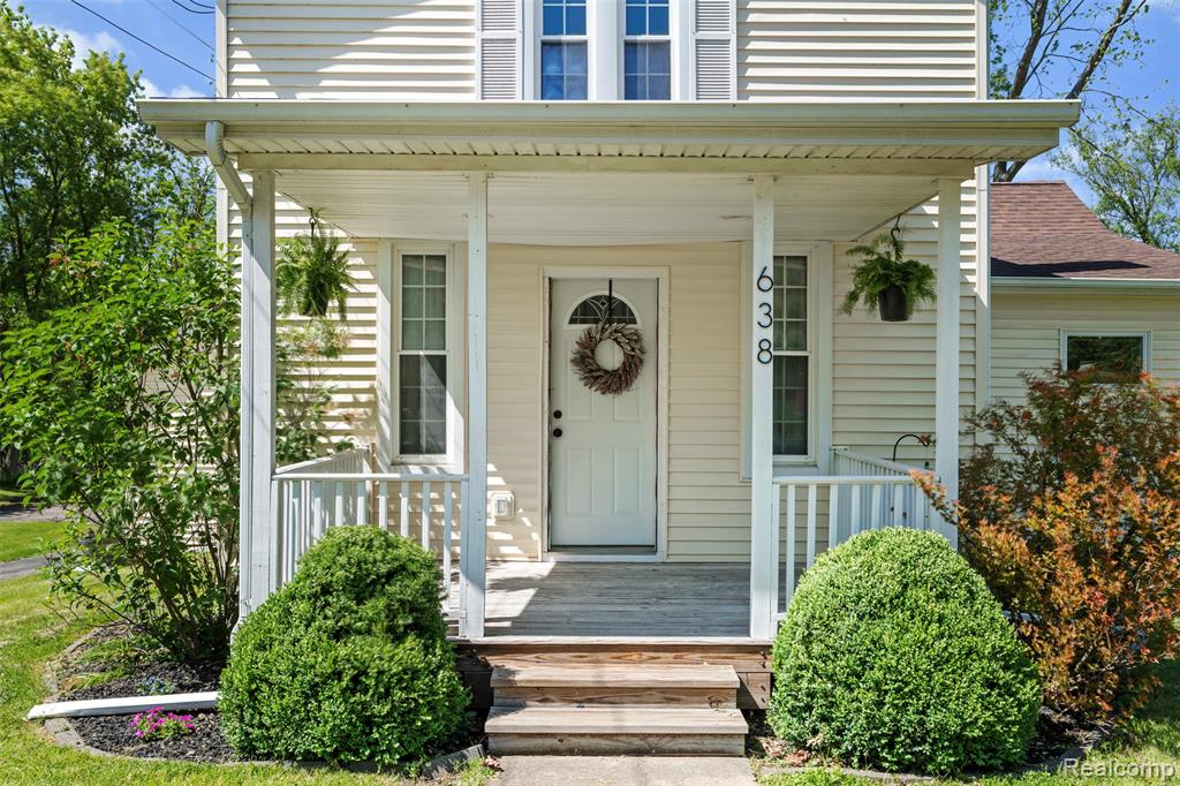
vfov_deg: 41.1
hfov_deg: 58.7
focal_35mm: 32
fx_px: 1048
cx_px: 590
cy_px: 393
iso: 100
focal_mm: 32
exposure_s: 1/40
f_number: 8
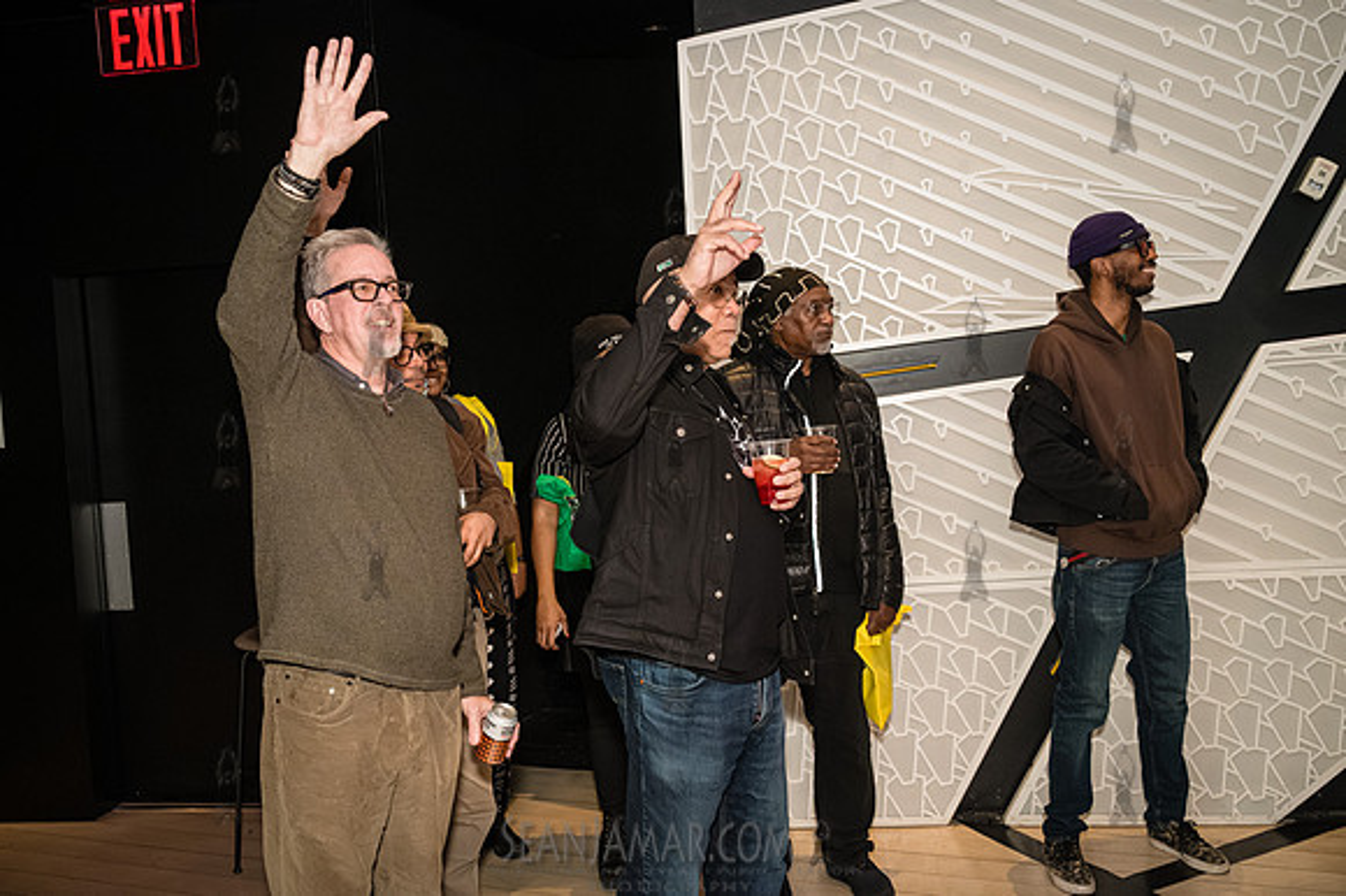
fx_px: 1308
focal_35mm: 35
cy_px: 448
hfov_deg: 54.5
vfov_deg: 37.8
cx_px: 673
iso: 10000
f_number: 3.5
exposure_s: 1/400
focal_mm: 35
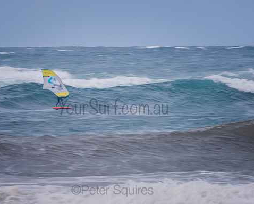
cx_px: 82
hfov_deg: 2.8
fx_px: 5250
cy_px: 99
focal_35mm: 698
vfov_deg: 2.2
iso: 31
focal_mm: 500
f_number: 10
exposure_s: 1/30
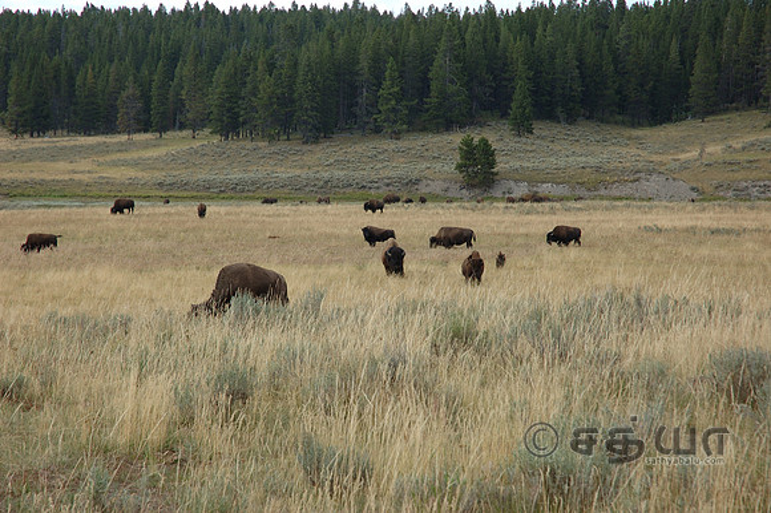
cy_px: 256
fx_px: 2247
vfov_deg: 13.0
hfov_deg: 19.5
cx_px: 386
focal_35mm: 105
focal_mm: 70
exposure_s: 1/200
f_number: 7.1
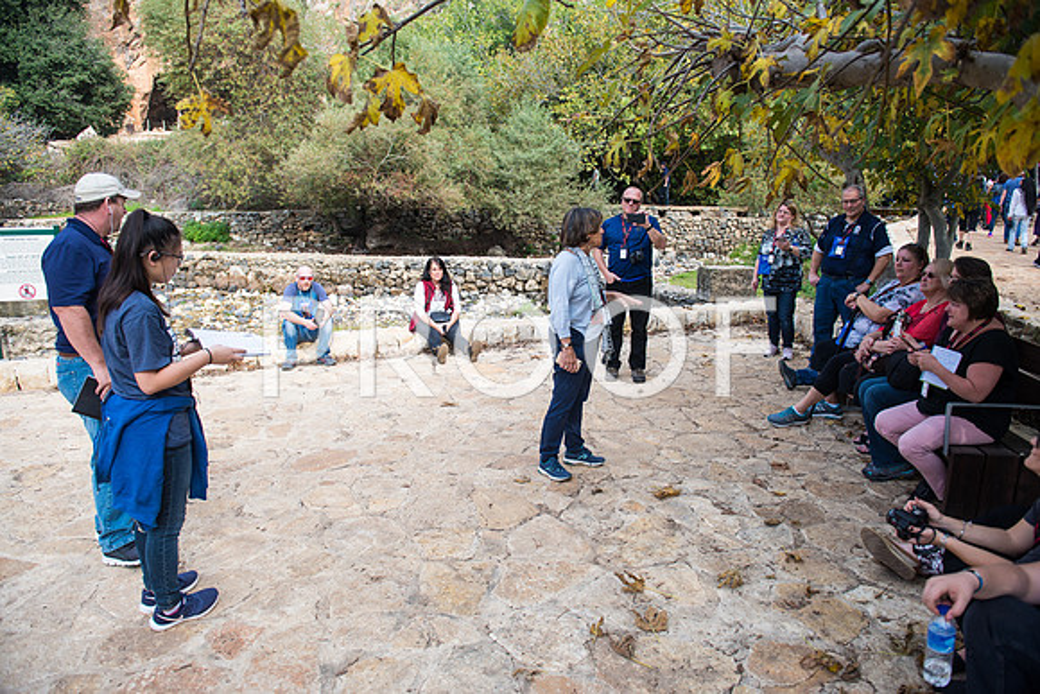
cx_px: 520
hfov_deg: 73.7
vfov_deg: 53.2
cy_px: 347
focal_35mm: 24
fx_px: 693
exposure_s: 1/800
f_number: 2.8
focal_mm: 24
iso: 100
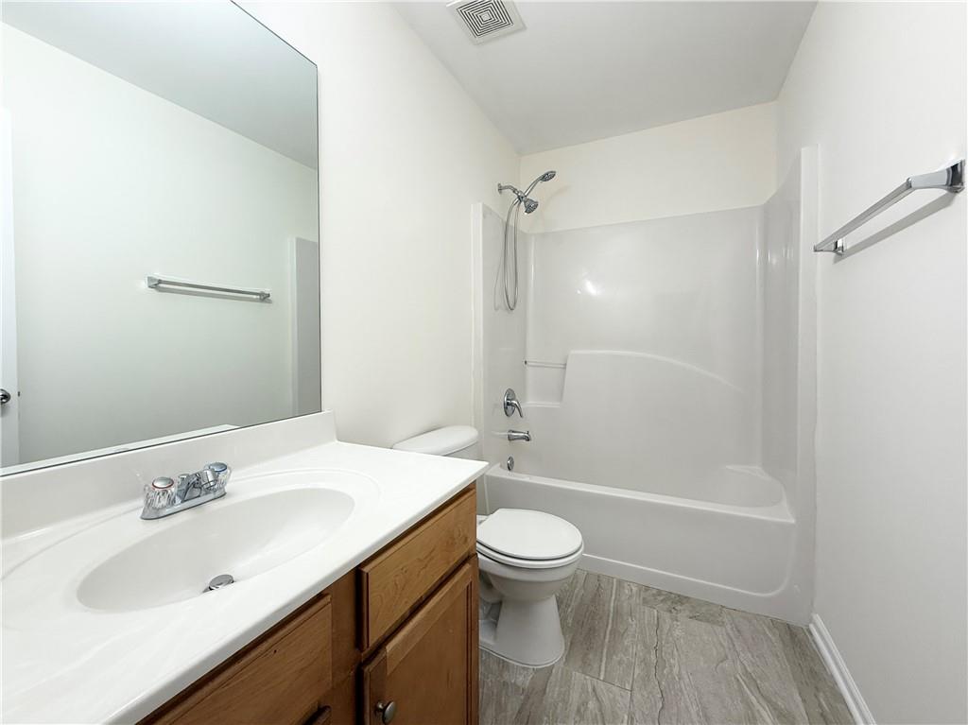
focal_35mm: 14
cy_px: 362
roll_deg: +0.1
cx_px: 484
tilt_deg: -1.6
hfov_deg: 102.1
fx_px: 391
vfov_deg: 85.6
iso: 100
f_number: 2.2
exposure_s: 1/120
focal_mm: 2.22
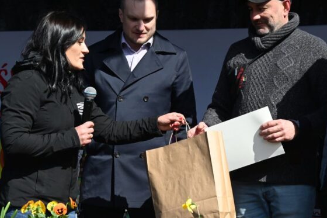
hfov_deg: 19.2
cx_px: 239
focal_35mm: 106
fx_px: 962
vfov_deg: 12.9
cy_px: 114
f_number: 11
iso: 2000
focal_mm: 58
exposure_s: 1/2000
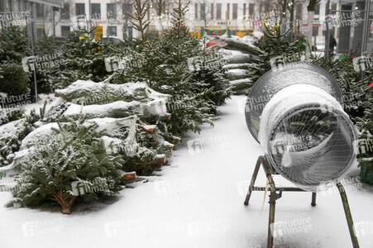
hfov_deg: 43.6
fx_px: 466
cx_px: 186
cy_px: 124
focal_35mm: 45
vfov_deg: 29.8
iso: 640
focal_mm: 30
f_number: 3.2
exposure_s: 1/800
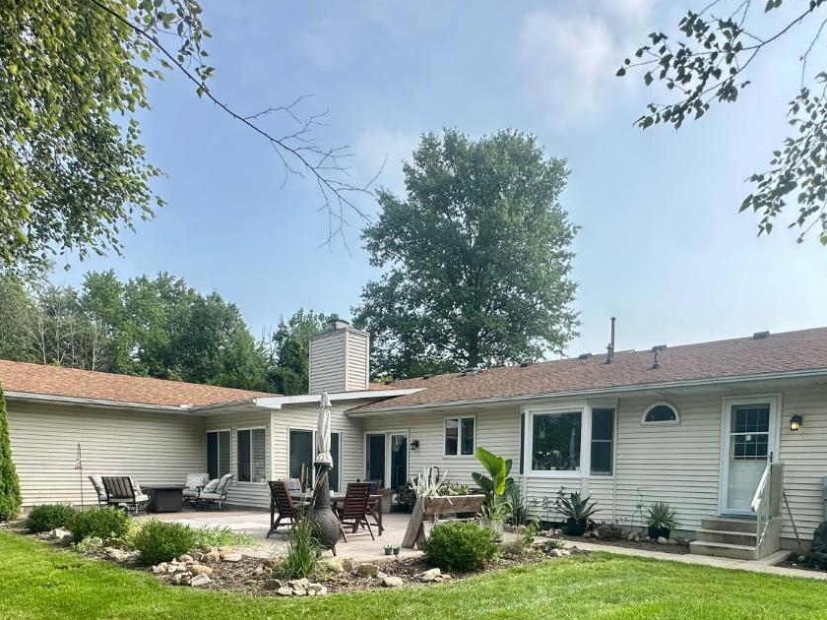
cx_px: 440
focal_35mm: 25
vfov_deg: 51.0
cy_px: 508
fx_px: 597
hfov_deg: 69.3
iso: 40
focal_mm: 2.22
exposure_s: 1/842
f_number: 2.2
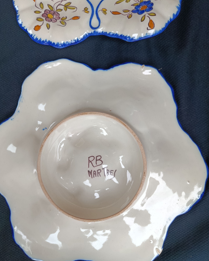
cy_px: 135
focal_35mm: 26
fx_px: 201
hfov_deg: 54.9
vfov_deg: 66.0
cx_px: 104
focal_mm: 5.24
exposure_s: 1/100
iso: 65
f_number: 1.7
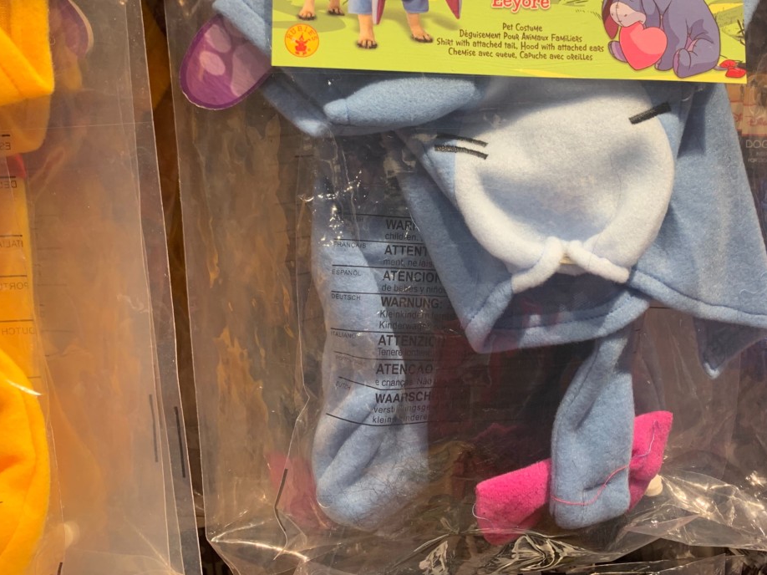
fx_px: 753
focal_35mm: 34
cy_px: 202
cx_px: 484
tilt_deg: -10.3
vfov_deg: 41.4
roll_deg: +2.6
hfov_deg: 53.3
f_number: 1.8
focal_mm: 4.25
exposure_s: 1/60
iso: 80
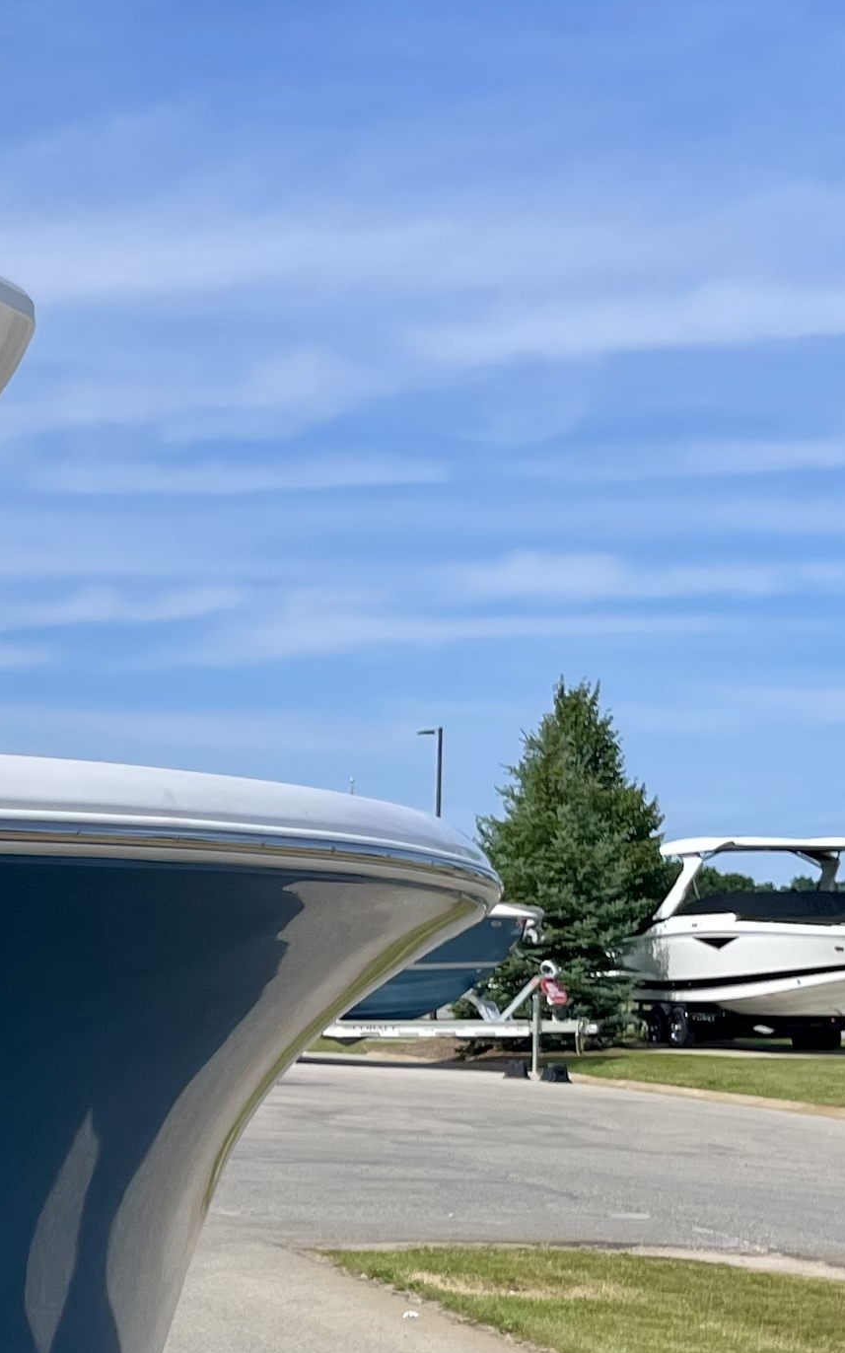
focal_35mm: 81
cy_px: 1135
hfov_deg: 15.0
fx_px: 2986
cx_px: -396
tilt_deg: -2.2
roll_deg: -0.4
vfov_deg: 25.0
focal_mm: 4.2
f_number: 1.6
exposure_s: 1/4292
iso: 32
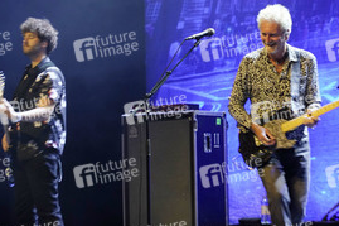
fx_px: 2004
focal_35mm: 213
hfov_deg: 9.7
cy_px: 78
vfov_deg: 6.4
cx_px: 249
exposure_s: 1/60
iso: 1600
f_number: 5.6
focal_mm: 127
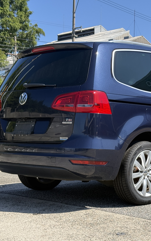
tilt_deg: +1.7
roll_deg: -1.0
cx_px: 135
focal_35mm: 68
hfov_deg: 18.8
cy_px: 120
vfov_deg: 30.2
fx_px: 448
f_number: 1.78
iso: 64
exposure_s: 1/2273
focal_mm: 6.76
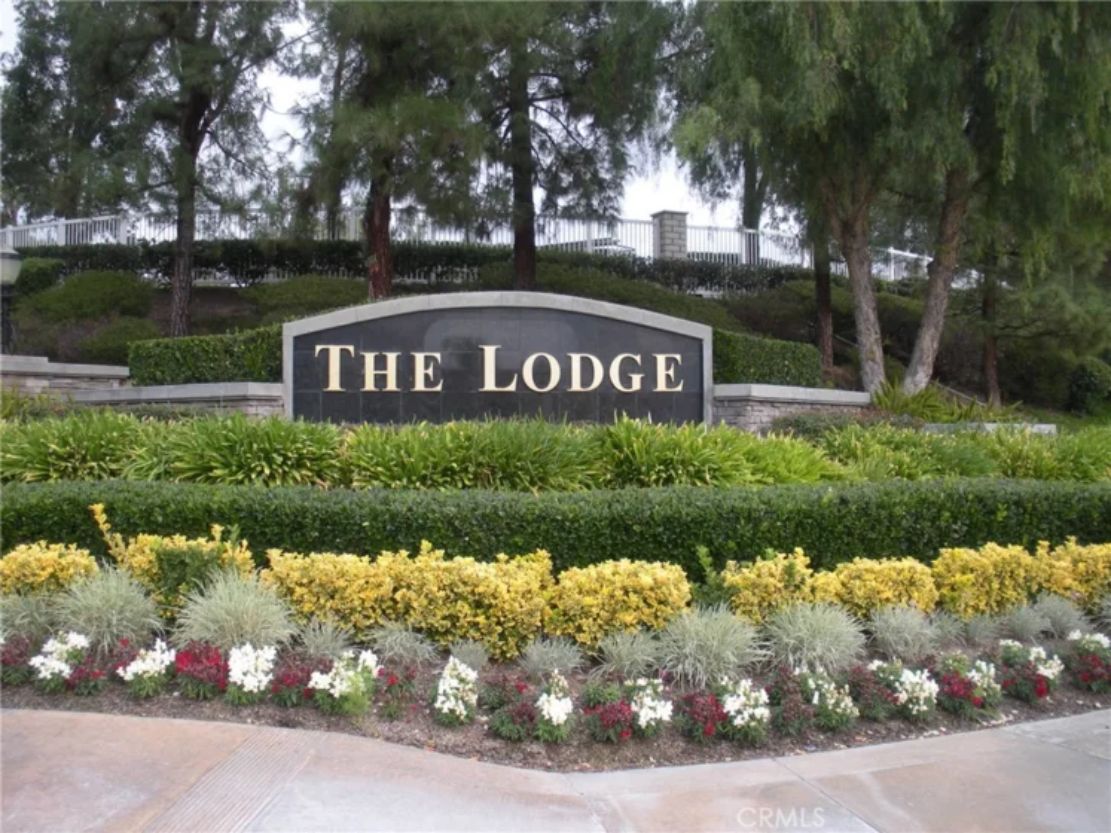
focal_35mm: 36
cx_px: 556
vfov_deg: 39.6
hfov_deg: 51.4
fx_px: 1155
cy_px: 416
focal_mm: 6.3
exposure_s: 1/148
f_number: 3.5
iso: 64
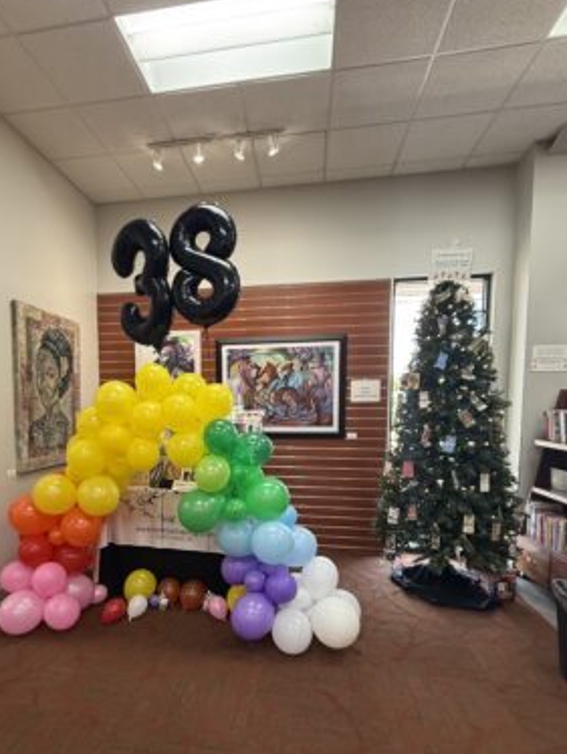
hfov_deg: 65.5
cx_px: 231
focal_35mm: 20
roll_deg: -1.0
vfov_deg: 81.0
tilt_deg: -5.0
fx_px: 436
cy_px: 444
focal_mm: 2.22
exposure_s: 1/60
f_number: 2.2
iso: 200
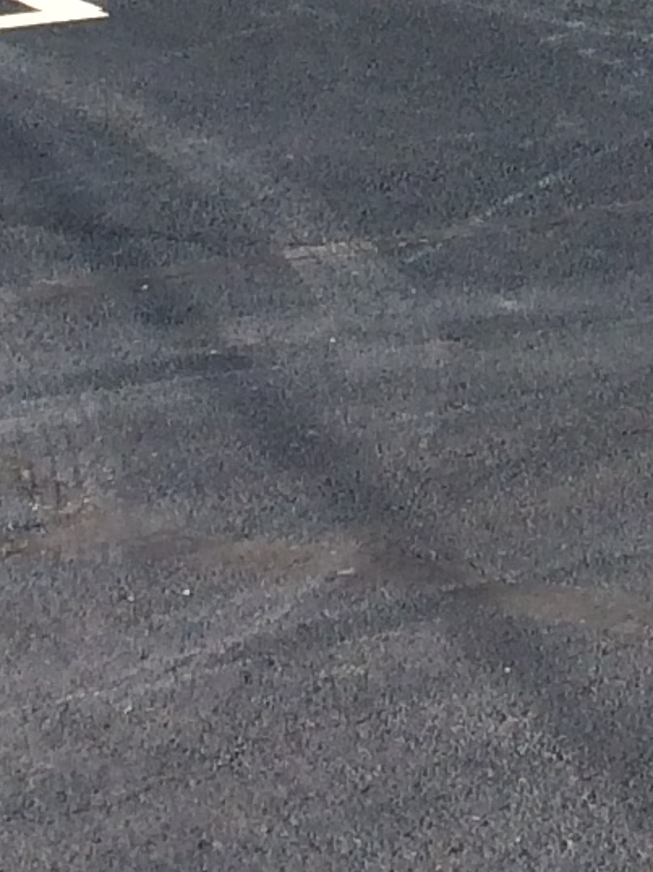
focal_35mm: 176
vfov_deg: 10.8
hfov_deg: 8.0
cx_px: 1406
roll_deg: +2.3
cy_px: -452
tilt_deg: -1.5
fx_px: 4430
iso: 32
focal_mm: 4.15
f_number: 2.2
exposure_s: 1/1414
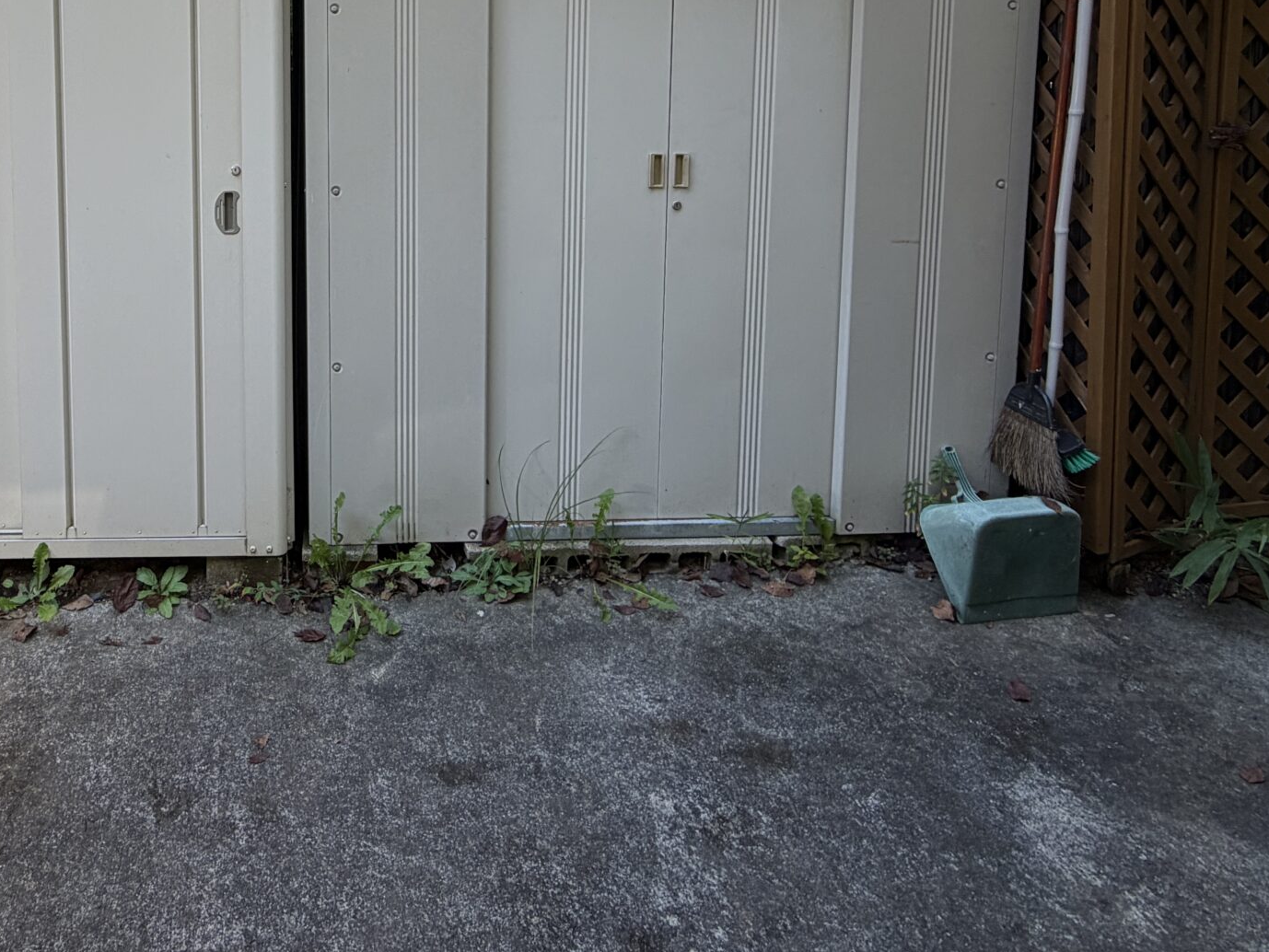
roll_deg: +0.5
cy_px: 145
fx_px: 953
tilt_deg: -6.6
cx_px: 305
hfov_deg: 63.1
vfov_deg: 48.9
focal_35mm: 26
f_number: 2.2
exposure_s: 1/155
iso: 40
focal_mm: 2.22
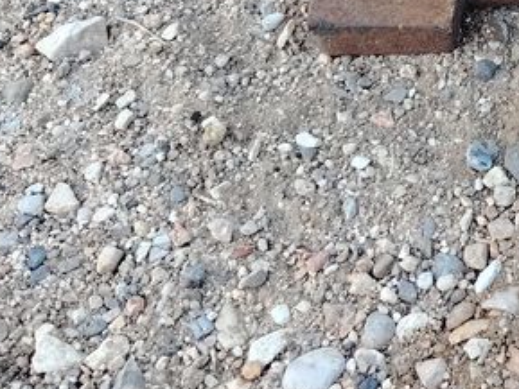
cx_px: 699
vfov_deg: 16.4
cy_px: -176
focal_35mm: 83
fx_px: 1245
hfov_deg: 21.1
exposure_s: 1/100
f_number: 1.75
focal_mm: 5.25
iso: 222
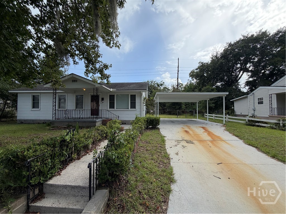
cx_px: 143
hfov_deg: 102.1
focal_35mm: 14
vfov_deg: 85.7
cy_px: 107
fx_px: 116
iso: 32
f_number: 2.2
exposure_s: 1/770
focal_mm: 2.22
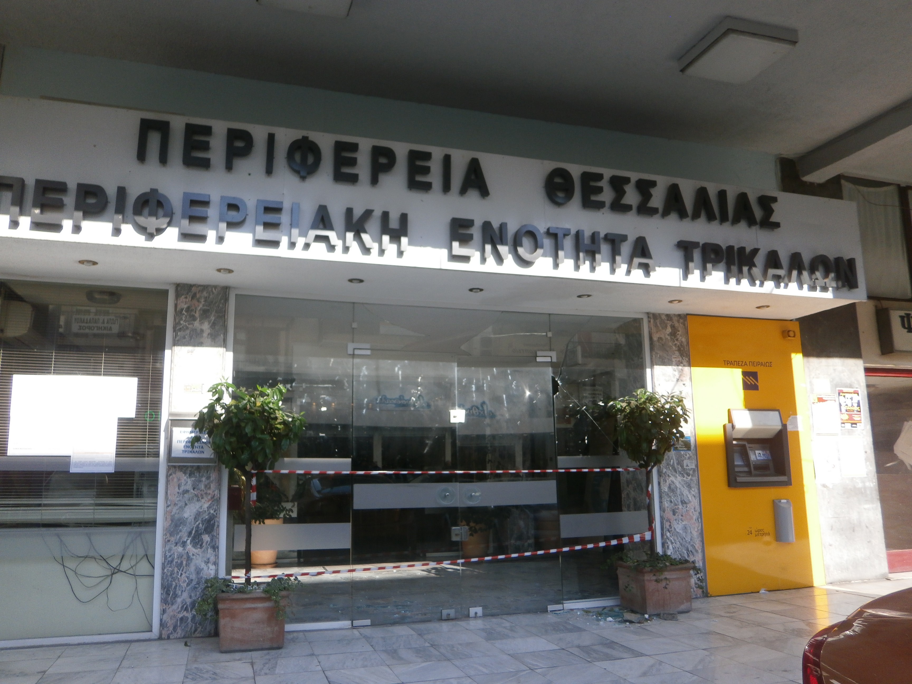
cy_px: 342
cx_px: 456
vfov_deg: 53.1
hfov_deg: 67.3
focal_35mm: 26
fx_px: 685
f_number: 2.8
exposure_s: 1/400
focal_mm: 4.7
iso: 100
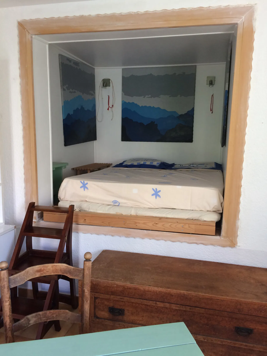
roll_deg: +0.4
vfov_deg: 61.7
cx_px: 134
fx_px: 298
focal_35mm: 29
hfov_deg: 48.2
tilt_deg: -6.8
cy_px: 178
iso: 50
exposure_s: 1/33
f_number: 2.2
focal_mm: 4.15
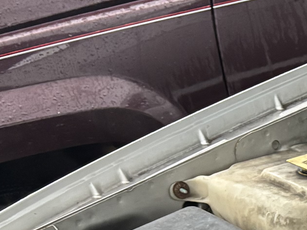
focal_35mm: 118
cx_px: 603
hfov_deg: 14.2
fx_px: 1046
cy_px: 498
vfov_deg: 11.1
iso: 640
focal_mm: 5.96
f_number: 1.6
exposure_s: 1/40
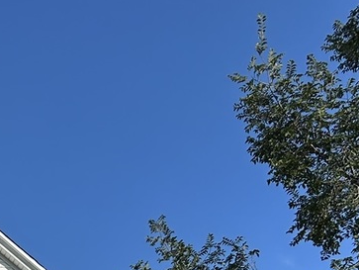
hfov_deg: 18.2
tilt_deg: +7.9
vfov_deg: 13.2
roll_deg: -0.7
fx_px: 1069
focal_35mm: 103
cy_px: 466
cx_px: -61
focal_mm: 5.7
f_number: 1.5
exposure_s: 1/7463
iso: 50
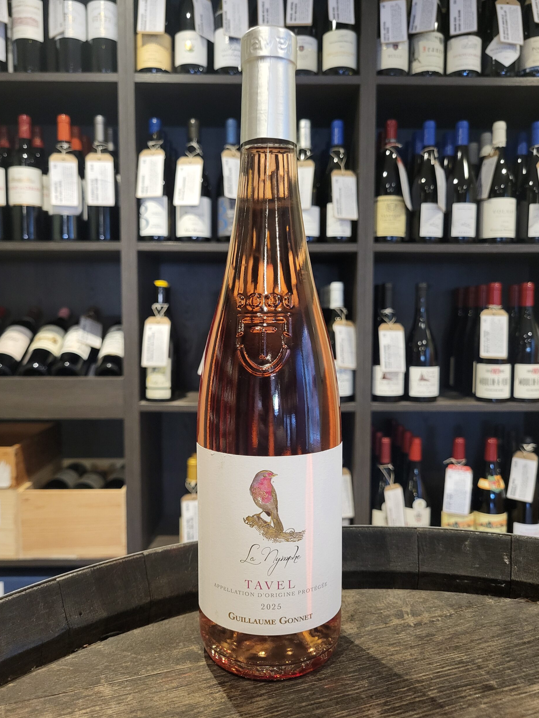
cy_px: 357
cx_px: 263
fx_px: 561
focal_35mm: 27
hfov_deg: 51.4
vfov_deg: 65.3
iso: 640
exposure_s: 1/50
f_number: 1.8
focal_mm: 5.4
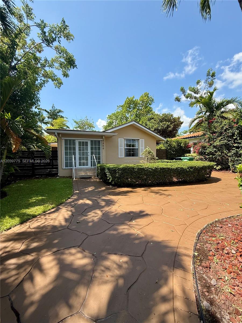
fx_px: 130
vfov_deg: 102.1
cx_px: 121
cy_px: 162
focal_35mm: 14
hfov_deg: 85.7
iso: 50
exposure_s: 1/955
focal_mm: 2.22
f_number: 2.2
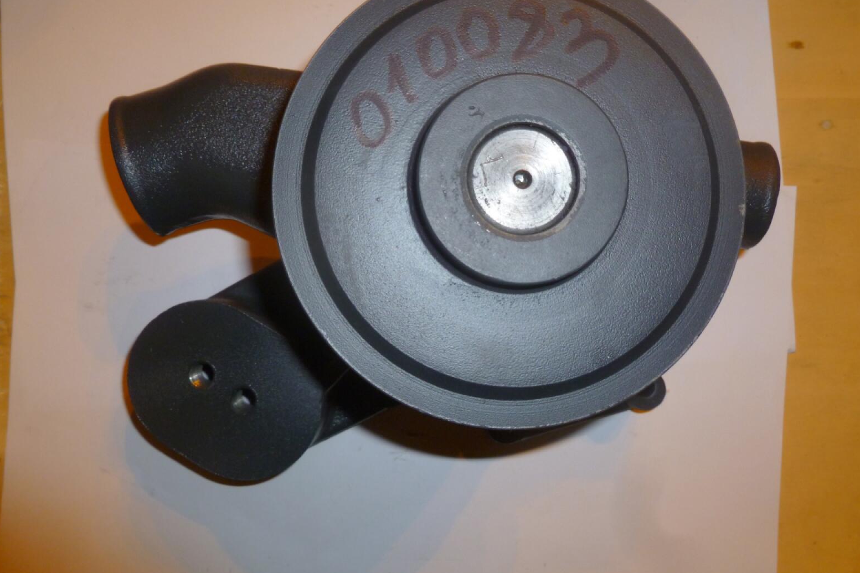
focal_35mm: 30
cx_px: 436
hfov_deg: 61.9
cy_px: 266
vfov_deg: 43.6
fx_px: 717
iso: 160
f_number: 3.3
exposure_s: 1/30
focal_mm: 5
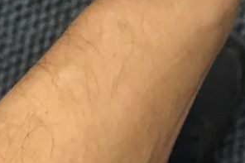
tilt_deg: -77.8
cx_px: 131
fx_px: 1109
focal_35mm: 163
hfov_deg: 12.6
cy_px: -285
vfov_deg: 7.6
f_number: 2.2
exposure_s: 1/33
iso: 40
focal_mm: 4.15
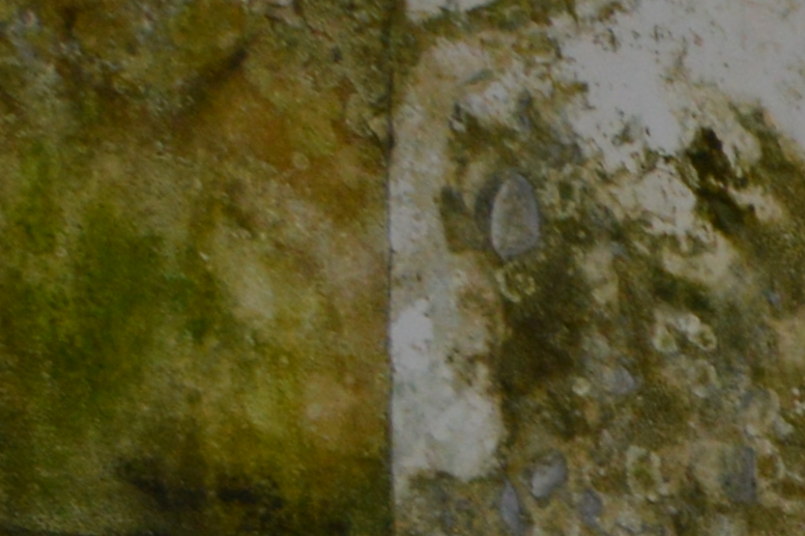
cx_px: 2847
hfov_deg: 7.7
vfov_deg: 6.2
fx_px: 4670
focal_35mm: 209
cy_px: 1457
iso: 400
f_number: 4
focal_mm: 18
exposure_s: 1/80
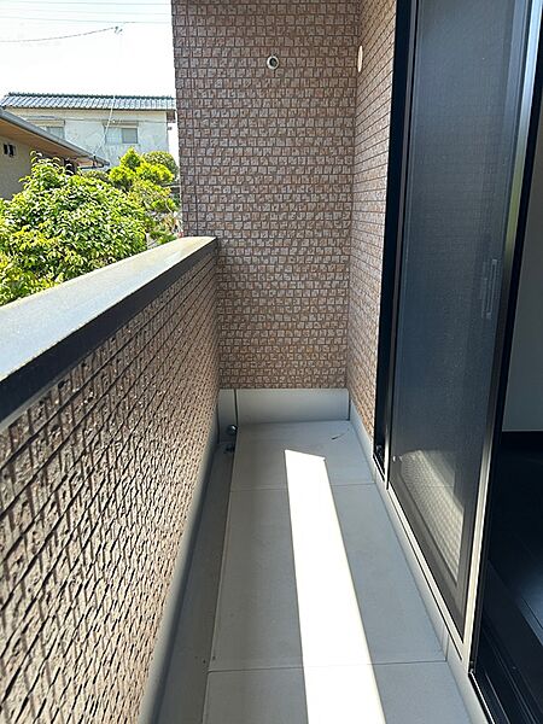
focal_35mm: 26
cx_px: 272
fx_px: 544
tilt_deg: -15.1
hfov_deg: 53.1
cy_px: 362
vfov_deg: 67.3
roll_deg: -1.0
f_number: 1.5
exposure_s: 1/282
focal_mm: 5.7
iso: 40
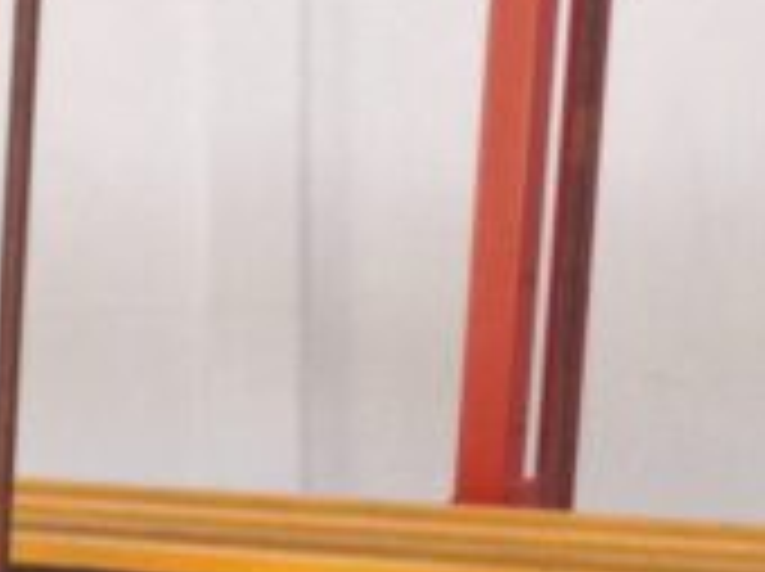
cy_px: 617
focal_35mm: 211
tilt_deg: -4.1
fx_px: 4656
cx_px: 216
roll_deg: +0.1
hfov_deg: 9.4
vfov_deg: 7.0
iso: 50
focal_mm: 4.28
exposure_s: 1/30
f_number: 2.4
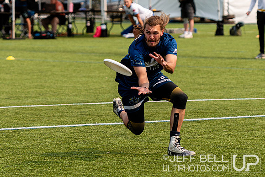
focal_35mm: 311
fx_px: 2291
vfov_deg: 4.4
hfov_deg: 6.6
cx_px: 138
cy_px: 88
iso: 100
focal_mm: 116
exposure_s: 1/1250
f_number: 3.2
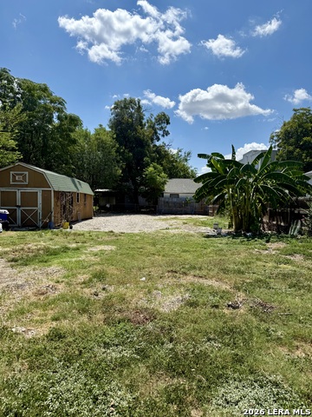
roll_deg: -1.8
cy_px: 208
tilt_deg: -1.7
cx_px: 156
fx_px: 288
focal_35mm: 24
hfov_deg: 56.8
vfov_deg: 71.6
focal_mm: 6.76
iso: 100
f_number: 1.78
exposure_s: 1/8130
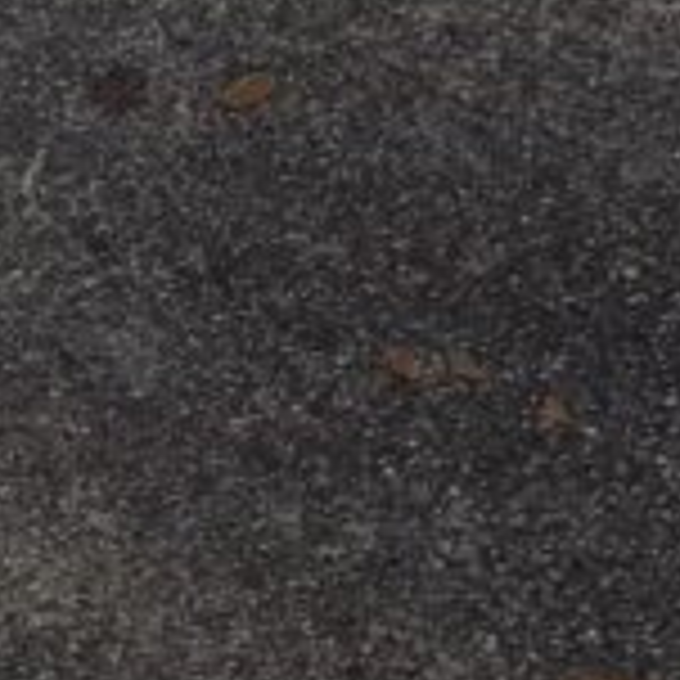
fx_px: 3067
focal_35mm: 138
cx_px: -1531
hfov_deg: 9.3
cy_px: 297
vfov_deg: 12.6
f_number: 1.8
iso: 1600
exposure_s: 1/40
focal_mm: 5.4
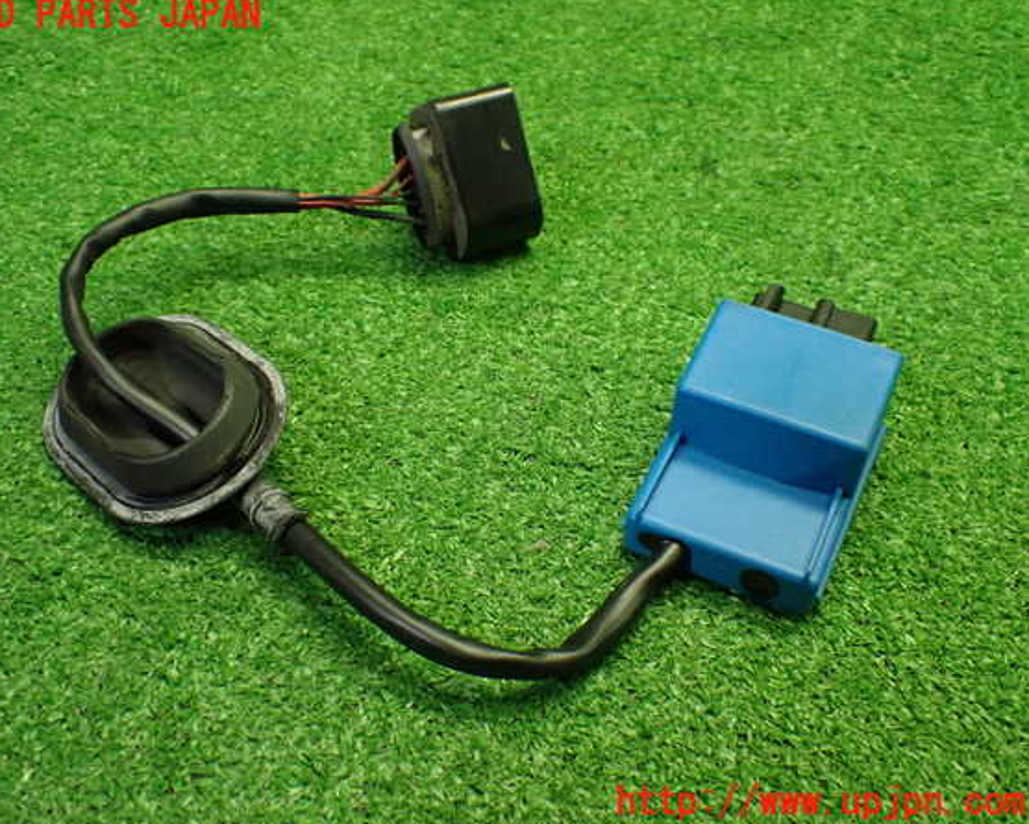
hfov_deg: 45.8
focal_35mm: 40
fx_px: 1218
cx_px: 479
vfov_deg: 37.3
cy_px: 409
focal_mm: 6.83
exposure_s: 1/100
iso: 800
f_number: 2.7
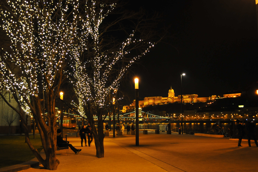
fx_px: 322
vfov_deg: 29.8
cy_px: 86
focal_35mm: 45
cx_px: 129
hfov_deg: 43.7
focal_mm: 30
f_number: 4.5
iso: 800
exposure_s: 1/8
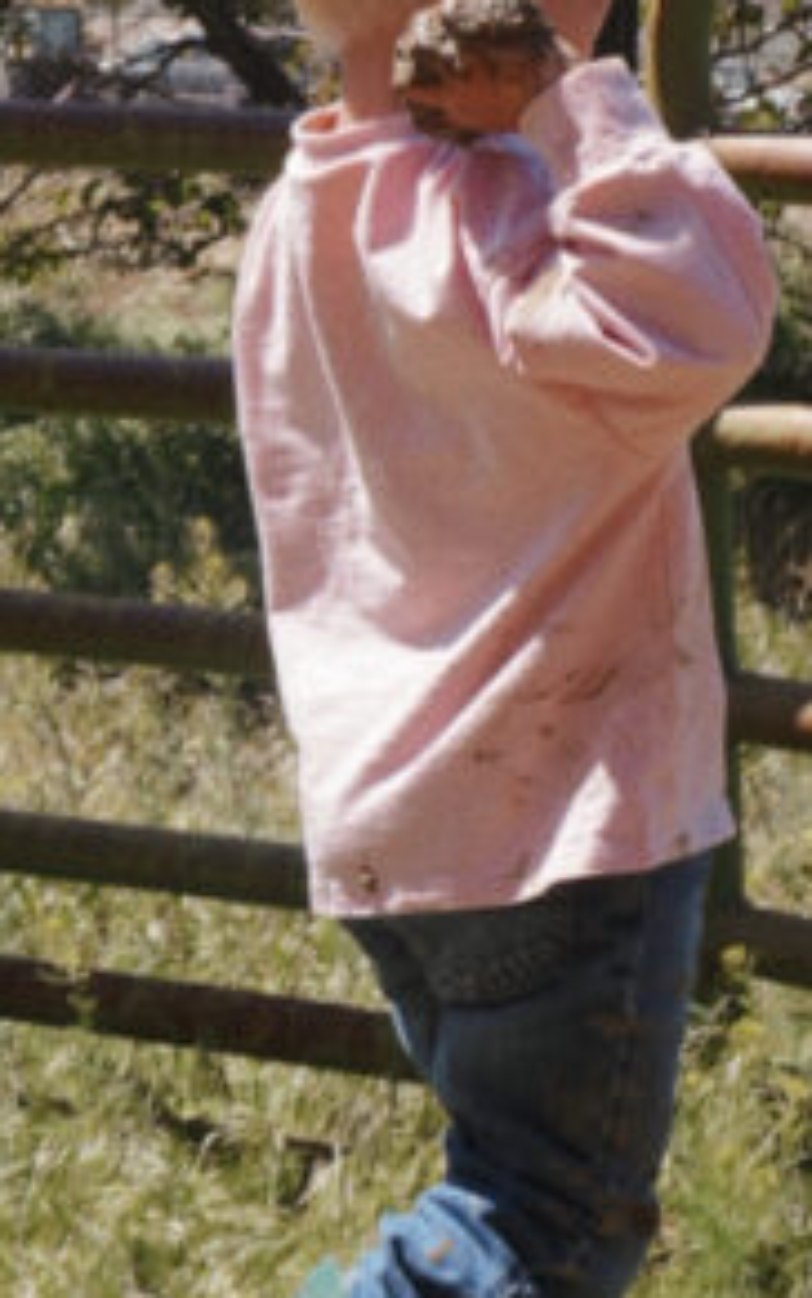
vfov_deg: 16.7
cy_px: 205
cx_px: 165
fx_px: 4381
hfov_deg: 10.6
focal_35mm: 124
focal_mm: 23
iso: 100
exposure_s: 1/125
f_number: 10
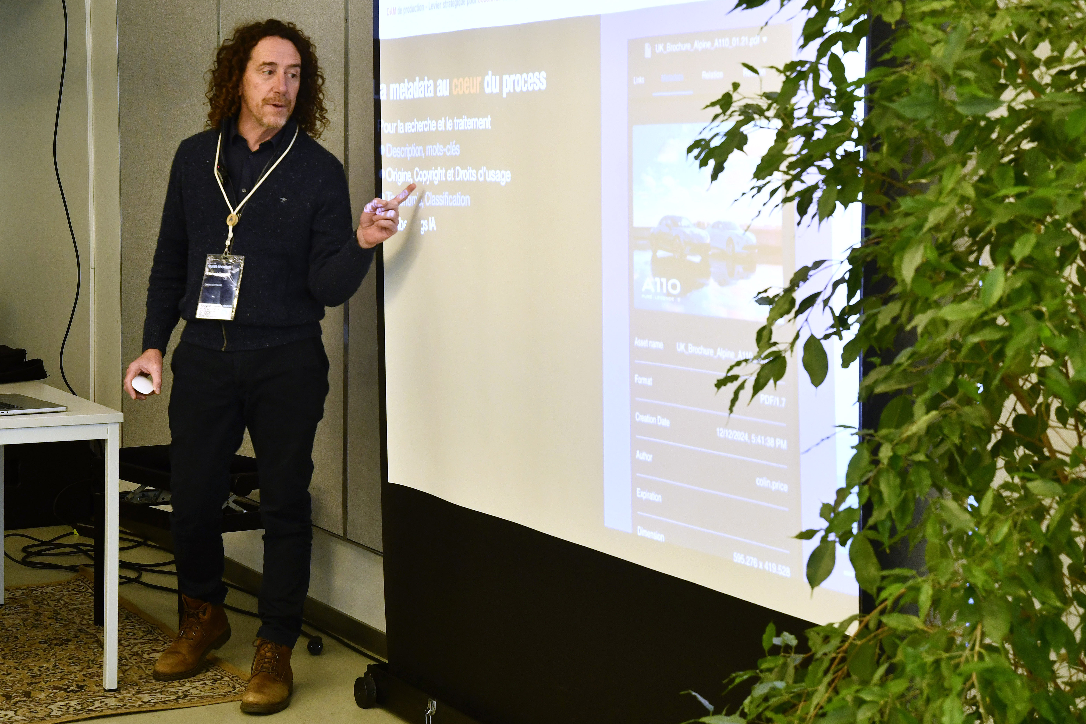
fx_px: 1810
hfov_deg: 33.4
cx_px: 543
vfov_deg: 22.6
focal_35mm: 60
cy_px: 362
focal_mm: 40
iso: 1000
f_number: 5.6
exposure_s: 1/50
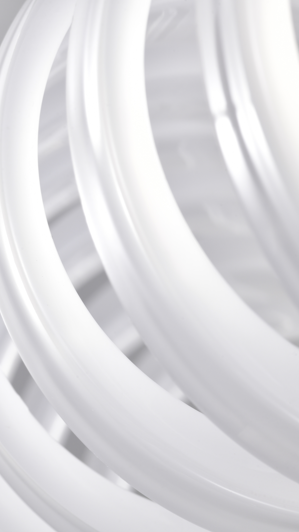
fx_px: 2227
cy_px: 267
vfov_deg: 13.6
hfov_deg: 7.7
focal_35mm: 158
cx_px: 28
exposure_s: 1/30
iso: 200
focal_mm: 100
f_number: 16
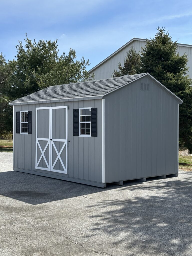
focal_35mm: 48
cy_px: 128
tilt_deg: +1.7
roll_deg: +2.2
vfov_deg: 39.7
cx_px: 96
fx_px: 355
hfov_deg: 30.3
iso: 64
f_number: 1.78
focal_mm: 6.86
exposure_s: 1/3257
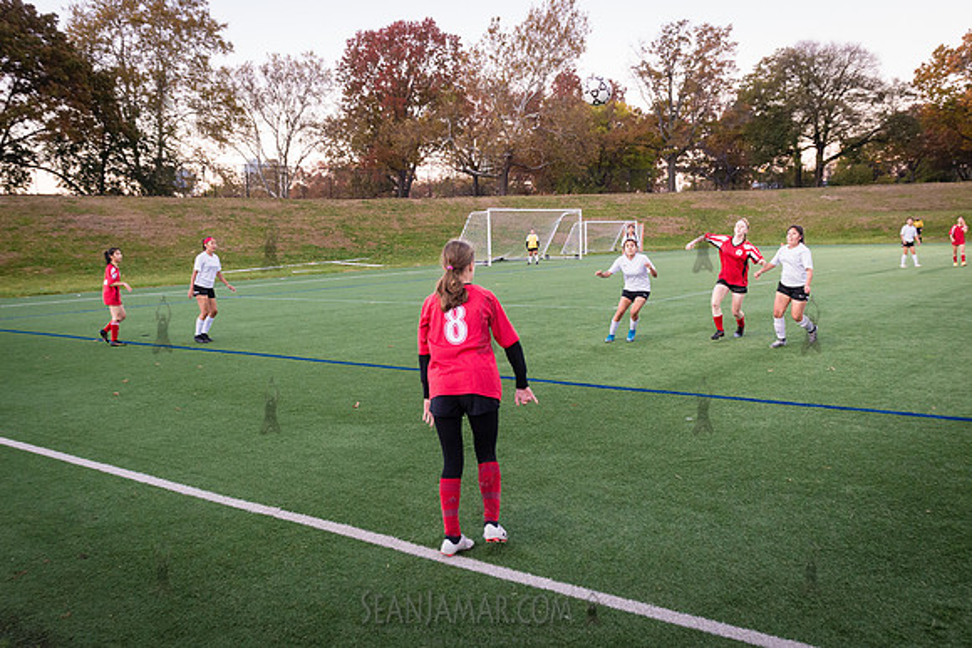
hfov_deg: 57.5
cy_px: 367
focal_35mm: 33
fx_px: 885
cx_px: 504
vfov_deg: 40.2
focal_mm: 26
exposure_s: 1/250
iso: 2000
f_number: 5
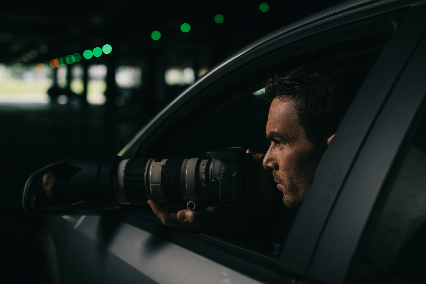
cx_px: 213
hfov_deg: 39.6
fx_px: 592
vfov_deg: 27.0
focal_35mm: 50
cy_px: 142
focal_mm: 50
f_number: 3.2
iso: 100
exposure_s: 1/200
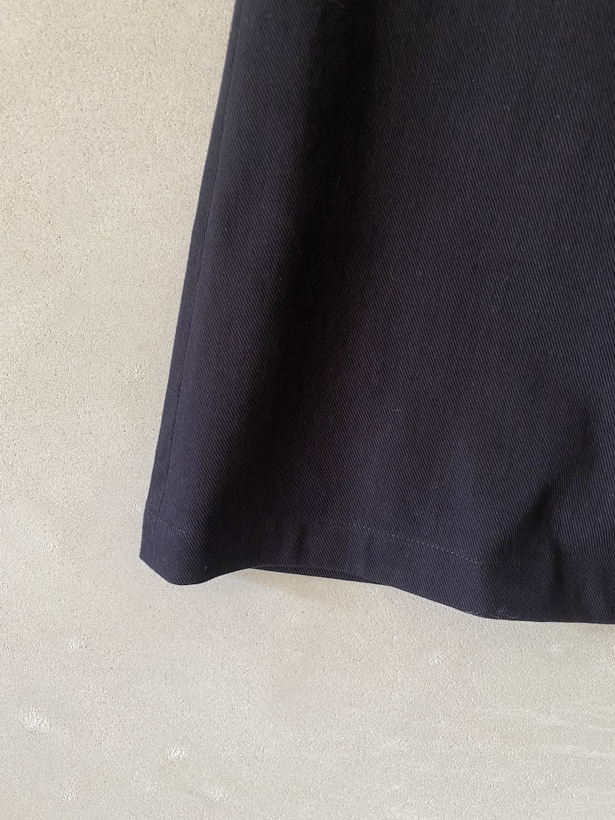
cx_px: 308
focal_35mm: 26
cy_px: 410
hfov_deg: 53.1
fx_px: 616
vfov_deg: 67.3
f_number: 1.8
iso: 125
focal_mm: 4.25
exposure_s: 1/60
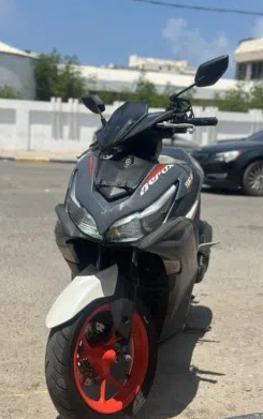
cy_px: 208
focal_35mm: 52
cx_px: 138
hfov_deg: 24.9
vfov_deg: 38.8
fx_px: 595
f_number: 1.78
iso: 100
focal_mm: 6.86
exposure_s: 1/8197
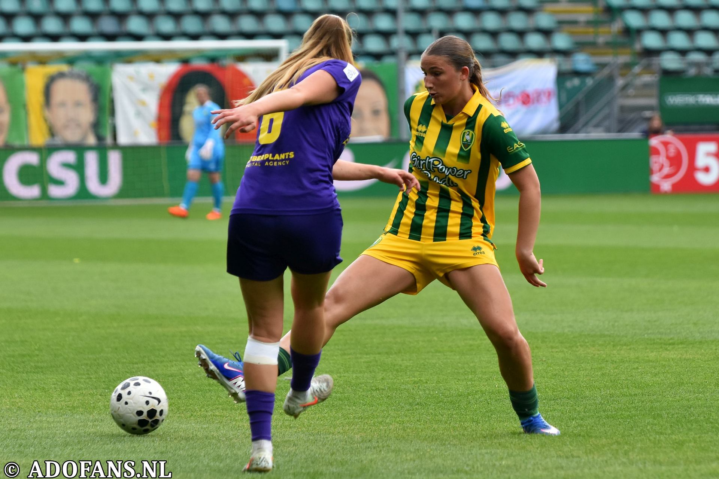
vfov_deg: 5.9
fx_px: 4643
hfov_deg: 8.9
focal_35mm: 232
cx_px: 360
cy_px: 240
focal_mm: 155
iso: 500
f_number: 3.5
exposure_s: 1/800
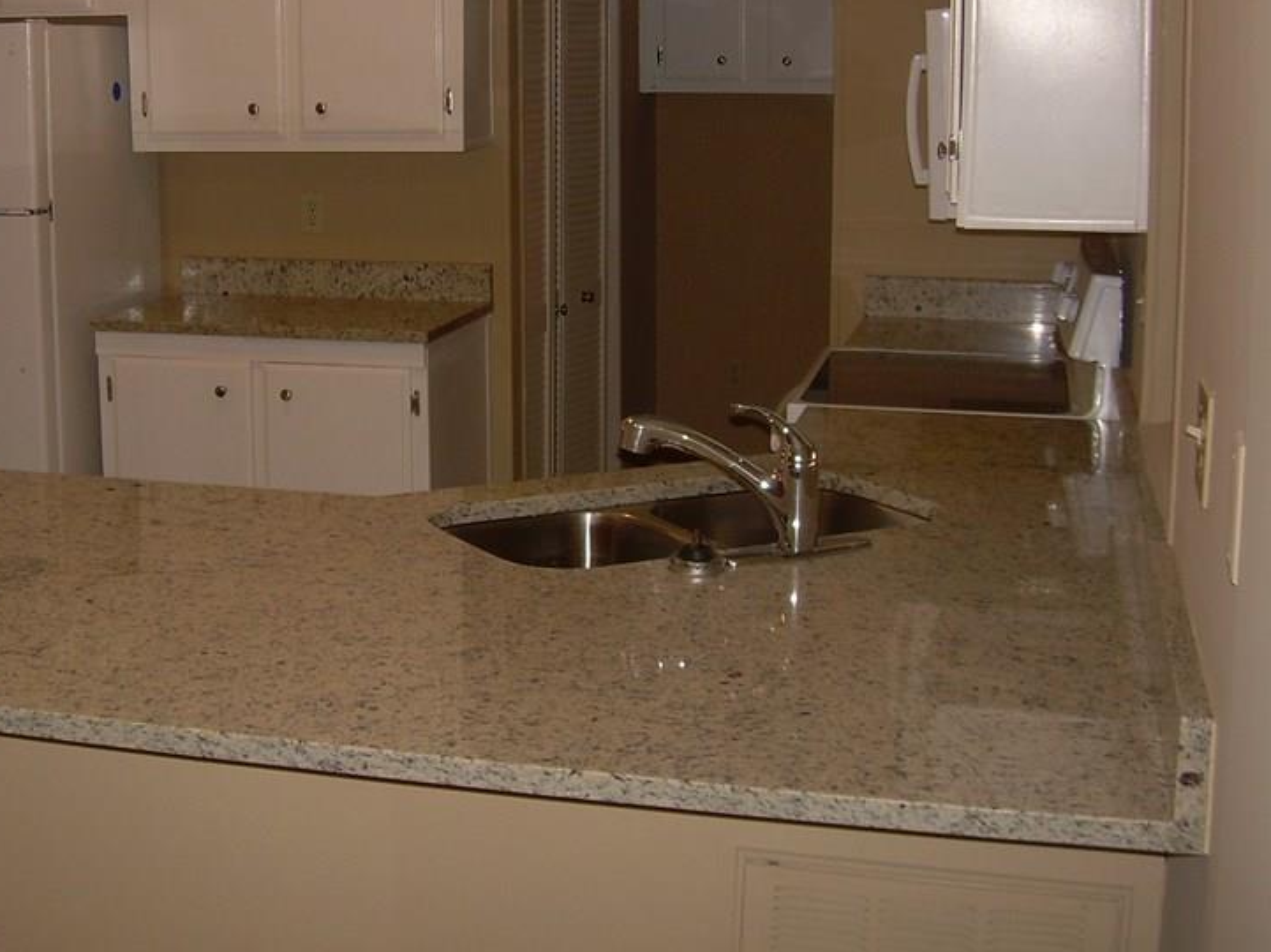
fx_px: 1982
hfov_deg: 35.2
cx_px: 428
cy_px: 303
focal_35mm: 54
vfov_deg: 26.8
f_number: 2.8
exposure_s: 1/60
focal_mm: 6.3
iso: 50
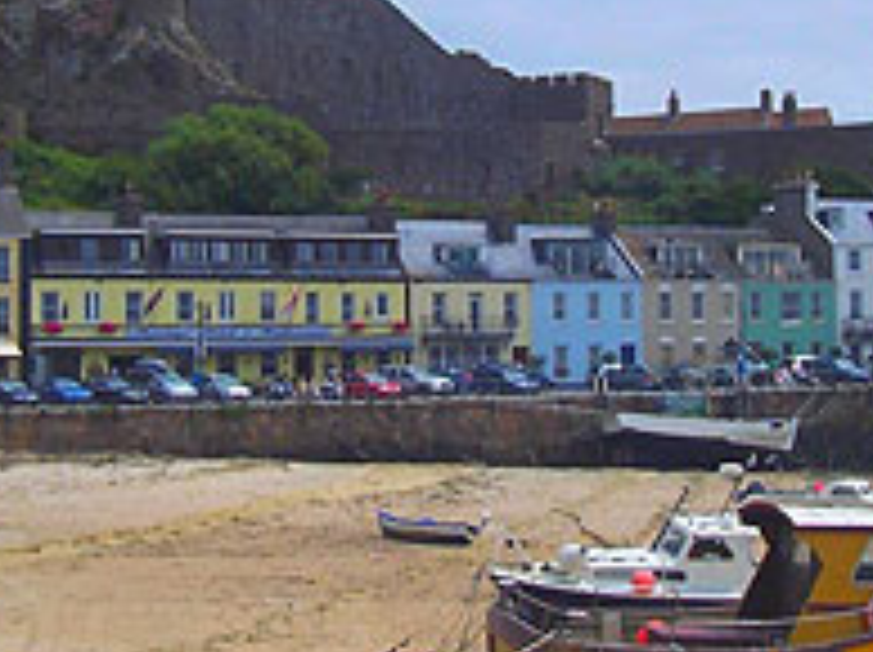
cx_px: 477
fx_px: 2166
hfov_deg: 22.8
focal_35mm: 86
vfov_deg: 17.0
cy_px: 135
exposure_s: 1/1000
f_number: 5.6
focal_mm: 5.6
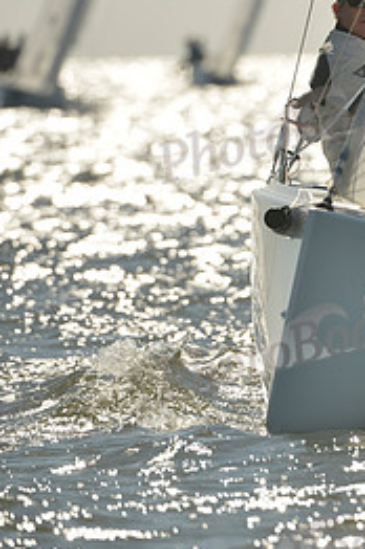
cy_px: 208
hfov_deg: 1.5
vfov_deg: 2.3
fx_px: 13525
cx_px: 564
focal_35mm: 887
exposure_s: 1/1600
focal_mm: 400
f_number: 7.1
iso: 200
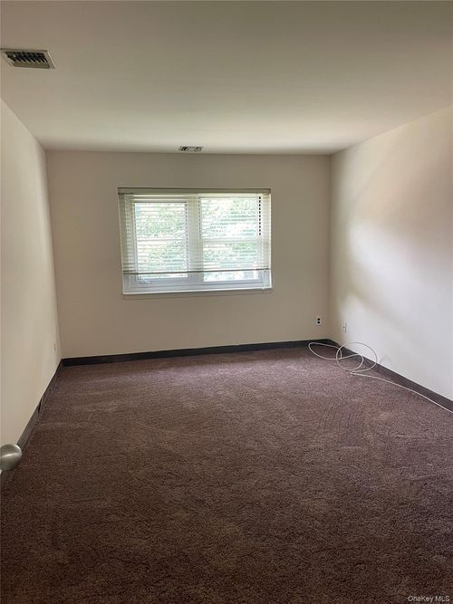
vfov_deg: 69.4
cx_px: 226
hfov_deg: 54.9
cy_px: 302
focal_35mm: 25
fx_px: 436
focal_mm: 5.1
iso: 125
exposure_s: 1/60
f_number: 1.6
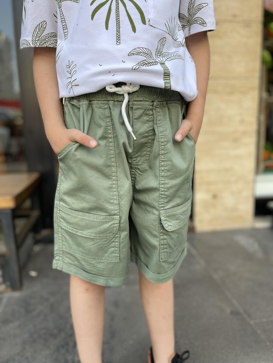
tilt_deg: -10.5
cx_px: 136
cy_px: 182
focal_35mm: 26
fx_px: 273
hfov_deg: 53.1
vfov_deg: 67.3
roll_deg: +1.9
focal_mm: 5.1
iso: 50
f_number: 1.6
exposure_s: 1/378
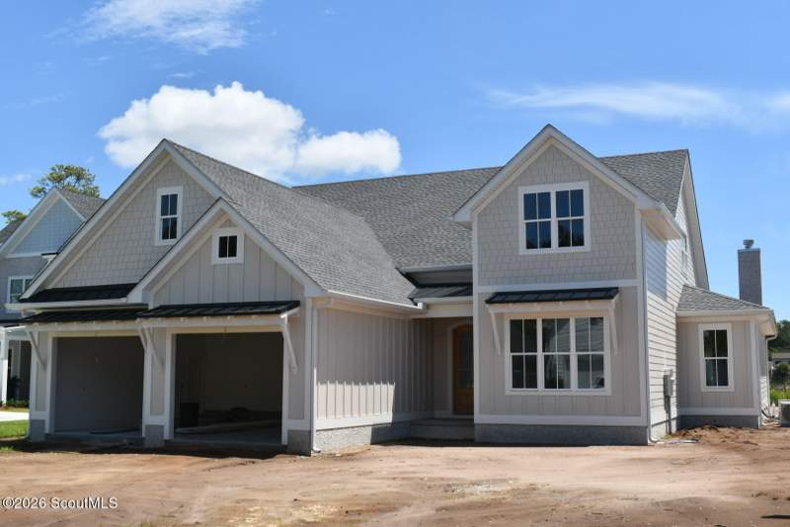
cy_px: 264
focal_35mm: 42
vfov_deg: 31.9
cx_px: 395
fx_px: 921
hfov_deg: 46.4
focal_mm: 21
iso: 125
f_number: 9
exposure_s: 1/320
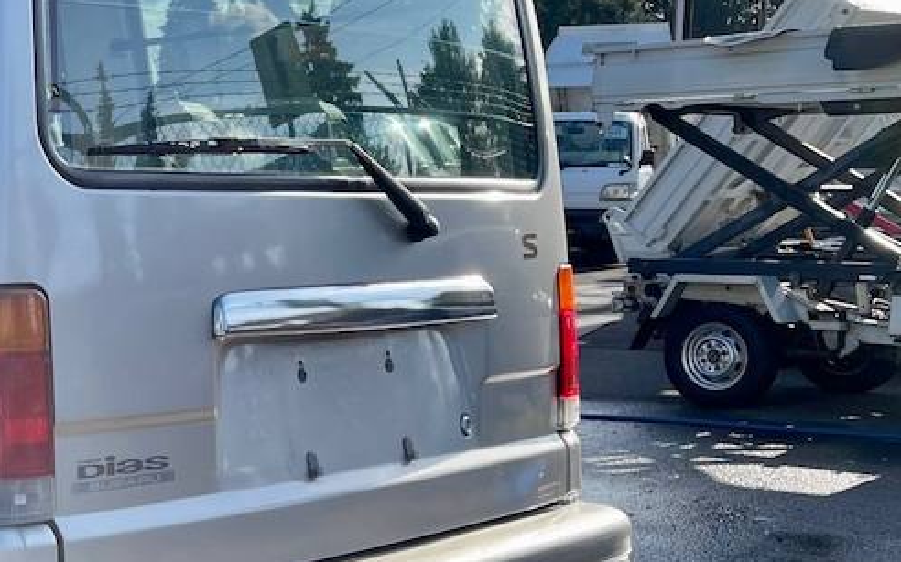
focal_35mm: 69
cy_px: 346
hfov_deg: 26.5
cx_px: -179
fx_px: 1694
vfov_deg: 18.8
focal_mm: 5.1
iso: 32
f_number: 1.6
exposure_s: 1/1513
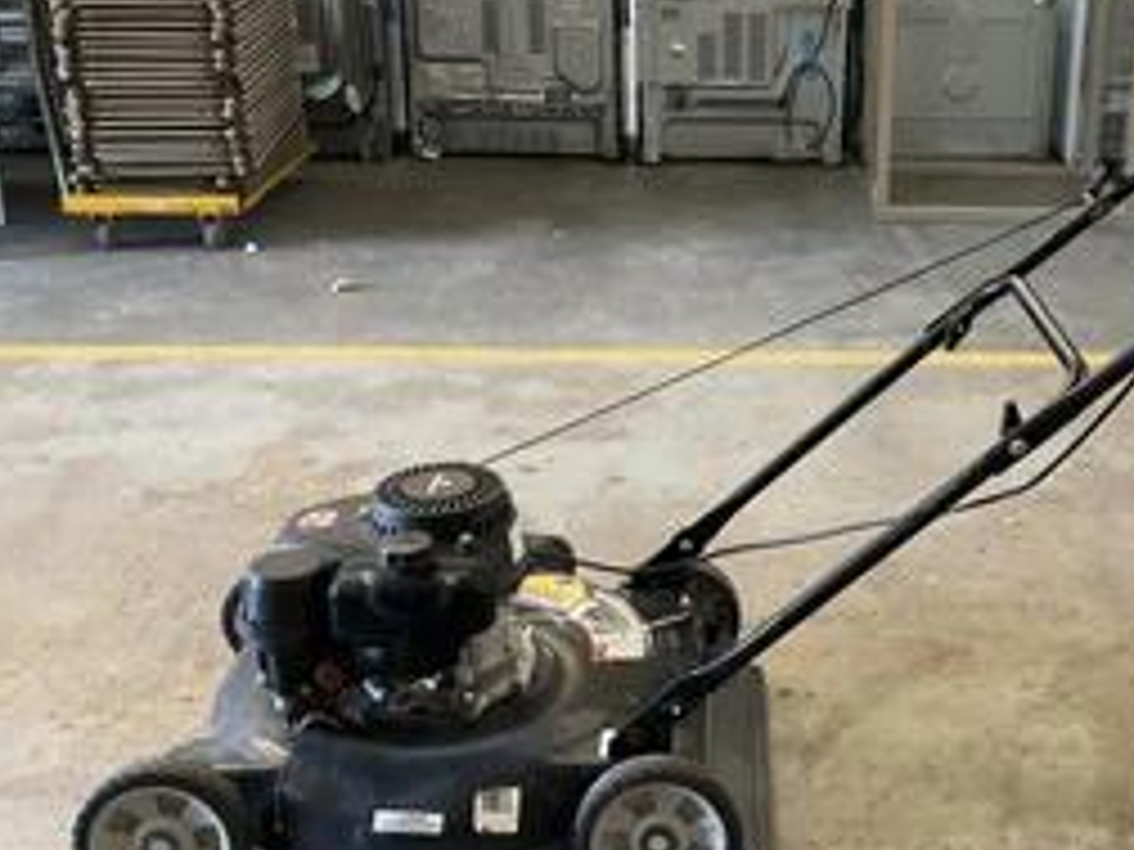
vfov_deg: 31.5
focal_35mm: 46
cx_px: 806
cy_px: 360
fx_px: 1507
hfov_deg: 40.4
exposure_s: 1/60
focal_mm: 3
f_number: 1.8
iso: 200
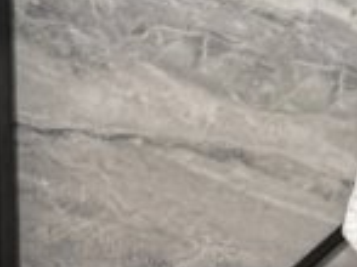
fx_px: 1432
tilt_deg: -1.3
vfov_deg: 9.1
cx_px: 673
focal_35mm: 139
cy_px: -472
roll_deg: -0.1
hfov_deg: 12.7
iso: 160
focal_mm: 6.76
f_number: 1.78
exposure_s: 1/100
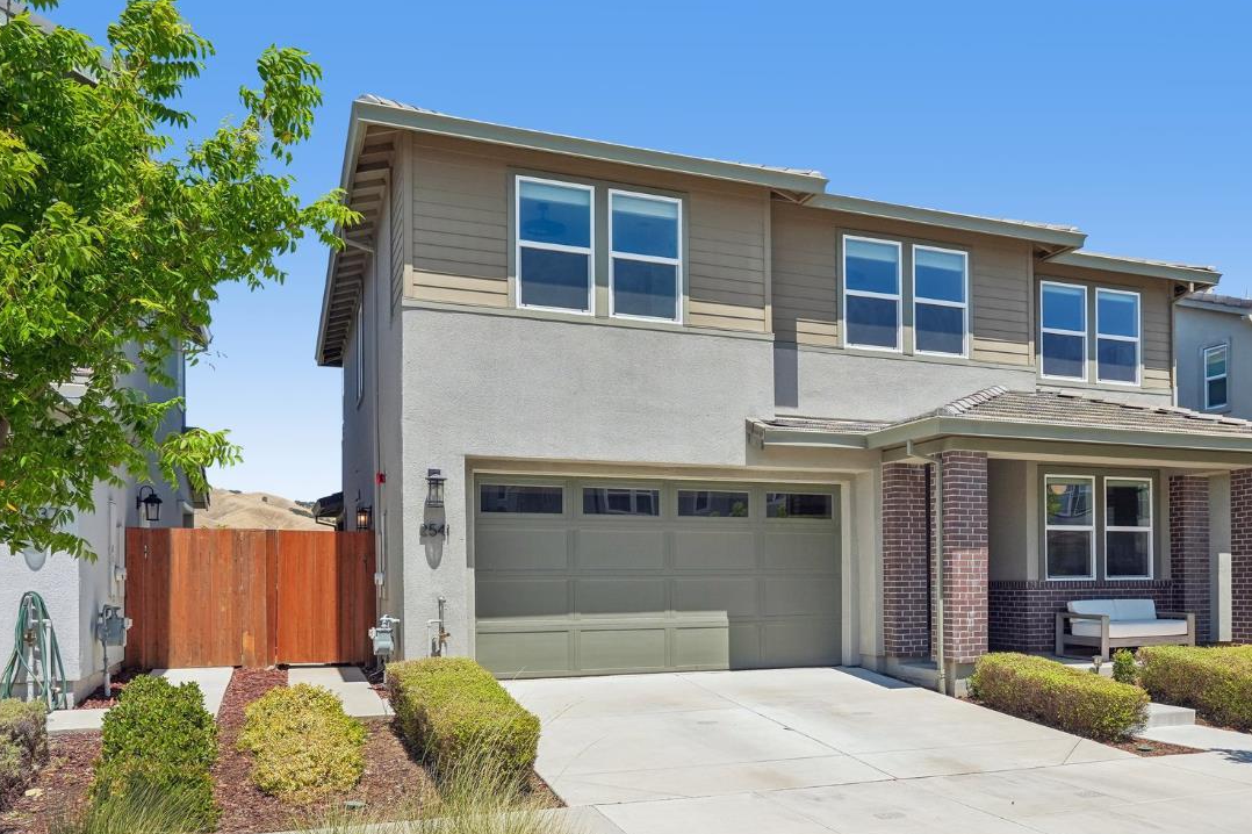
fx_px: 1112
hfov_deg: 57.7
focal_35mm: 32
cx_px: 811
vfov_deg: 40.7
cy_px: 540
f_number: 8
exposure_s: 1/640
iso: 400
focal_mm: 23
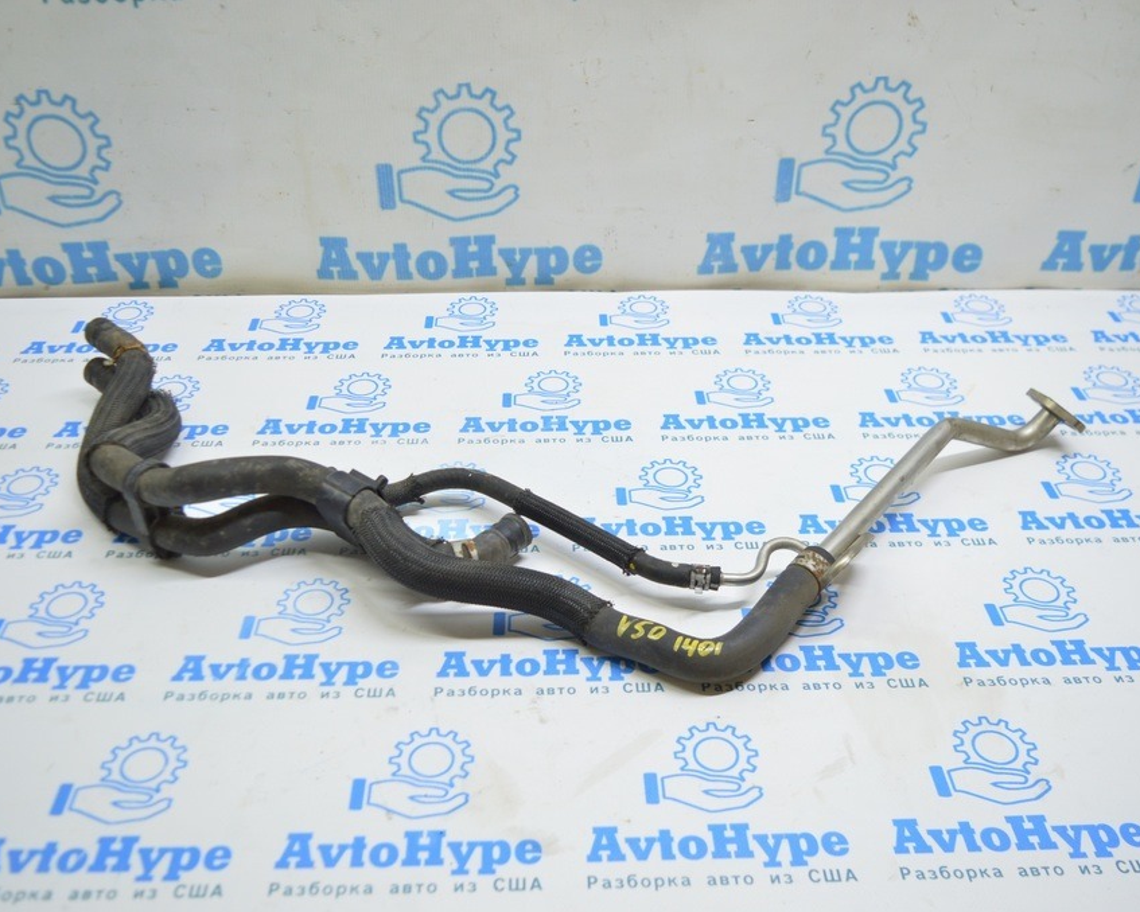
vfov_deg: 43.4
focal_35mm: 34
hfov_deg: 52.8
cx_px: 553
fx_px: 1147
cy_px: 457
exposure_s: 1/50
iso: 400
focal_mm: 20
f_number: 3.5
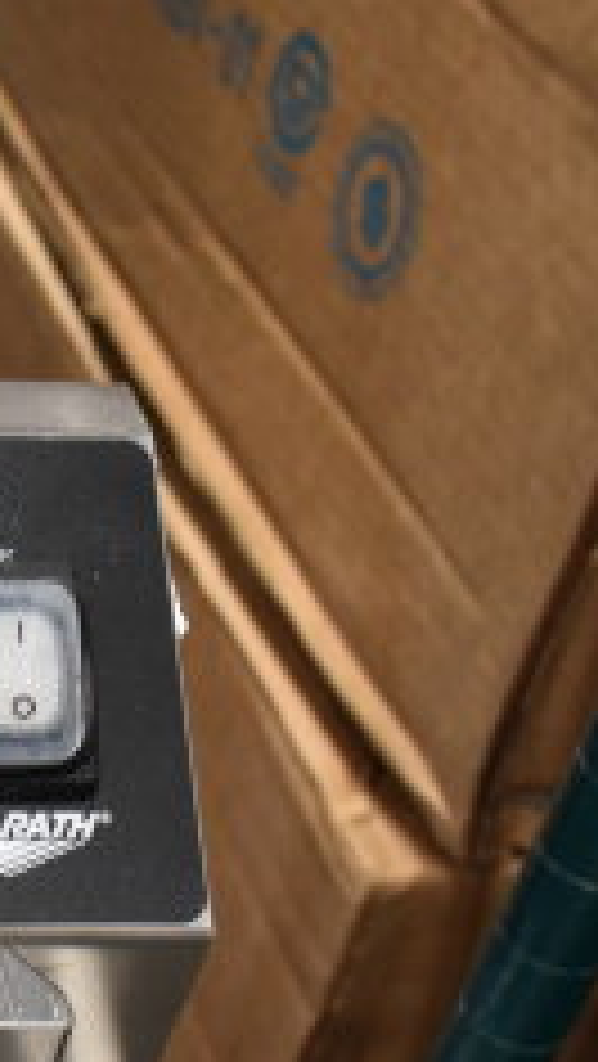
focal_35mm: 85
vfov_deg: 24.8
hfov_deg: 12.2
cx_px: -688
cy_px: 727
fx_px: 2403
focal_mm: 21
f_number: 3.8
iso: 1250
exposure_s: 1/30
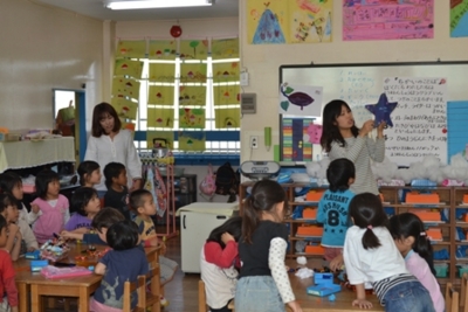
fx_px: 741
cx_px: 234
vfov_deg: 23.8
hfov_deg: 35.0
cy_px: 156
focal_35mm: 57
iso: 280
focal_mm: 38
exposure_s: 1/125
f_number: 5
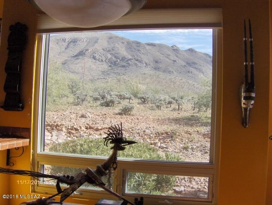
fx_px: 275
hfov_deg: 52.6
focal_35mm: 35
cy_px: 102
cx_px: 136
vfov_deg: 40.8
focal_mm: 7.5
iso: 100
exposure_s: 1/382
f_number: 4.3
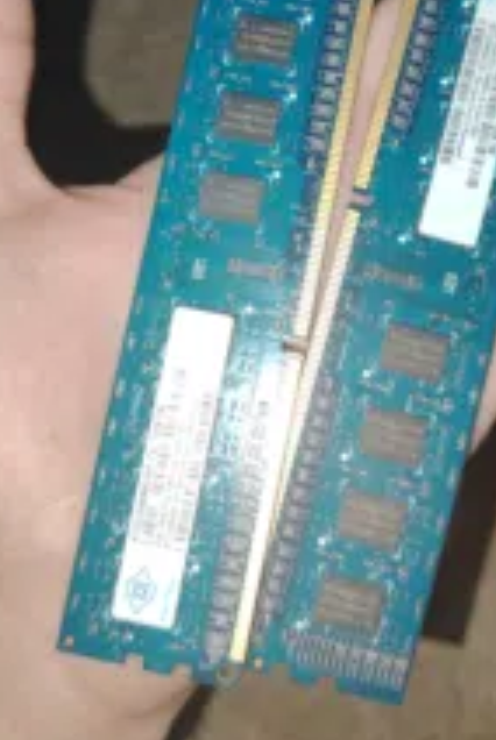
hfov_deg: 28.6
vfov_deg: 40.9
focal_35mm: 47
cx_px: 318
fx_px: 968
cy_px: 202
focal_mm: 5.25
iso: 283
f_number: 1.75
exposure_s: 1/50
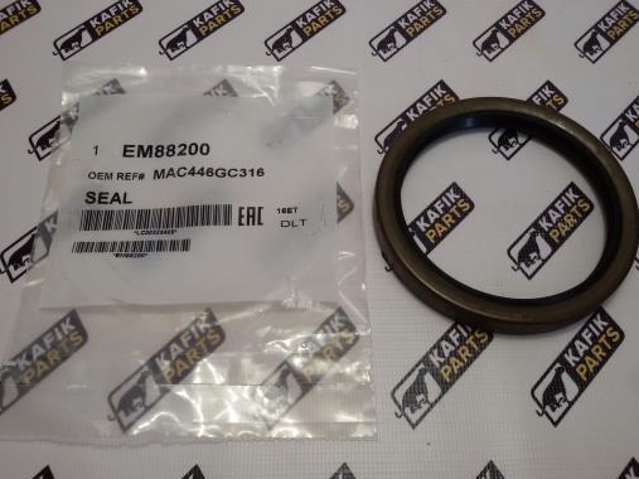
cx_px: 321
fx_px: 609
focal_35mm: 33
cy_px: 243
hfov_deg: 55.4
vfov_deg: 42.9
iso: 50
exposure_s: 1/100
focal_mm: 2.93
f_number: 2.4
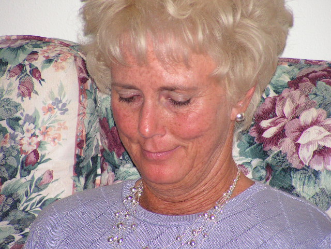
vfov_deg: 6.2
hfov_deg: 8.3
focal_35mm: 239
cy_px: 124
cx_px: 166
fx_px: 2285
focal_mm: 39.9
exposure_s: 1/250
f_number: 3.3
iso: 200
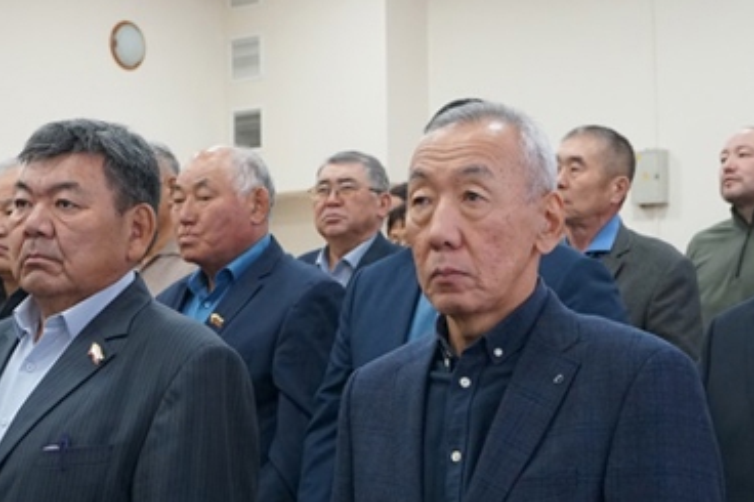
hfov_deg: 20.1
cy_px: 291
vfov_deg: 13.5
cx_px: 238
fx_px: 2115
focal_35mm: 101
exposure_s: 1/160
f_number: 4.5
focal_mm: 33
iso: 2500
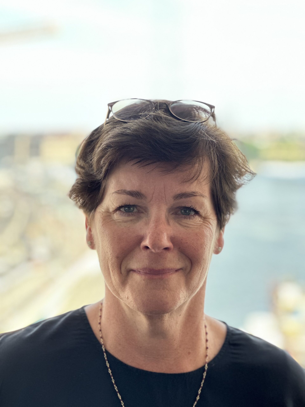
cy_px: 204
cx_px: 152
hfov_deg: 19.1
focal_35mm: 77
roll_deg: +0.3
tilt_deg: -3.8
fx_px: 905
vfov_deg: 25.3
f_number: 2.8
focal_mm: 9
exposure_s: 1/121
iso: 100
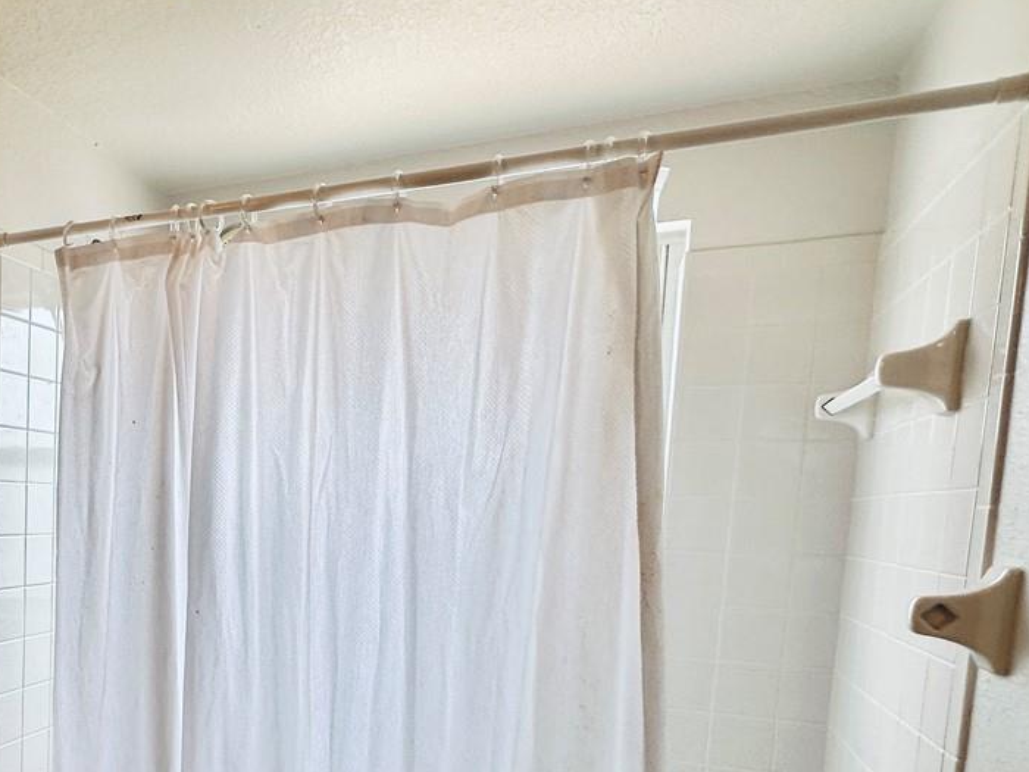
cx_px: 74
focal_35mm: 32
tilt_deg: -5.8
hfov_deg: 49.5
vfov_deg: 42.3
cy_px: 609
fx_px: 951
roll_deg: -1.9
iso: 40
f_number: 2.2
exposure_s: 1/122
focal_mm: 2.22
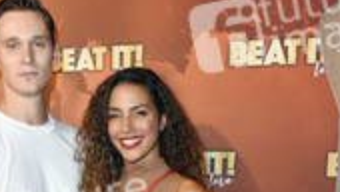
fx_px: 776
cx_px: 110
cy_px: 326
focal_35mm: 86
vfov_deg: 13.0
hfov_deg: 24.6
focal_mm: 35
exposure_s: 1/160
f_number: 5.6
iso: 400
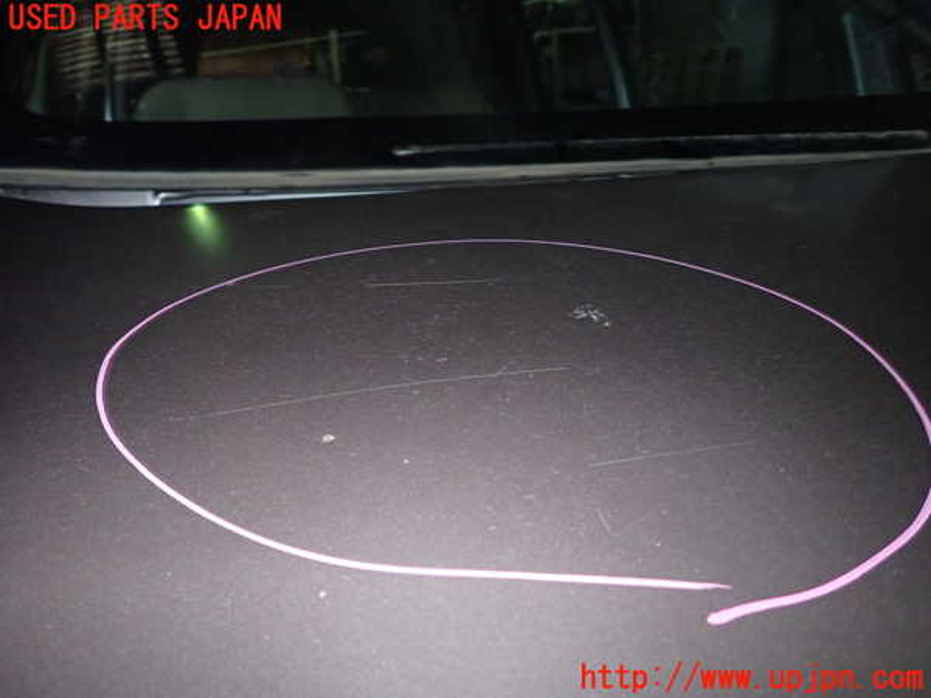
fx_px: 672
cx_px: 466
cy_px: 349
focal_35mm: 25
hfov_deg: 69.4
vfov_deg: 54.9
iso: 500
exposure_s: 1/30
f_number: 5.6
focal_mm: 4.5
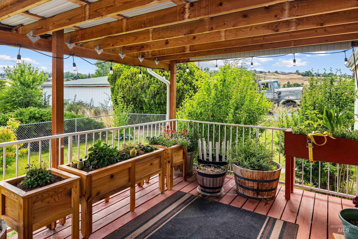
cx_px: 179
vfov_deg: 57.2
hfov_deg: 78.6
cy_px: 120
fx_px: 219
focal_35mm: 22
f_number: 8
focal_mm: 22
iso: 100
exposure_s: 1/40
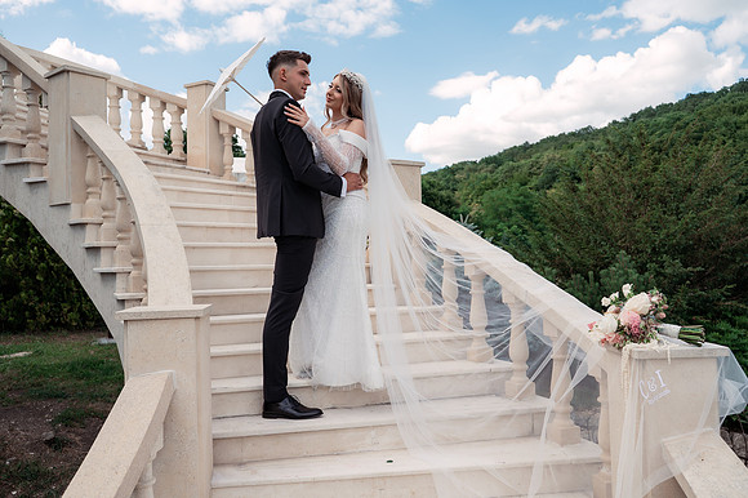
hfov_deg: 65.5
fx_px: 581
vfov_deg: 46.4
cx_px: 374
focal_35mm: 28
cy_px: 249
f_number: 4
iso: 160
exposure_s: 1/640
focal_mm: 28
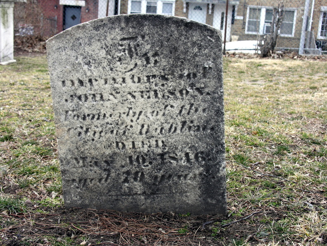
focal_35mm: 54
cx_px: 164
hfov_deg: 35.5
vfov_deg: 27.0
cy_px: 123
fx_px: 510
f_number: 4.9
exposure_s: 1/61.2
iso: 50
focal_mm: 13.8
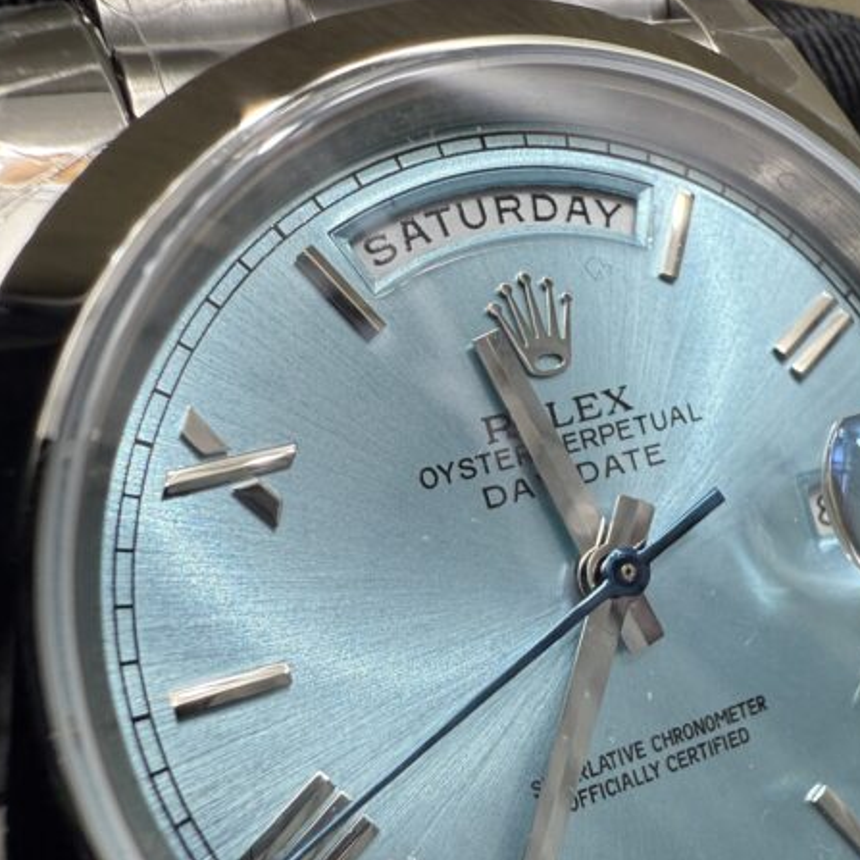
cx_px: 541
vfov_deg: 42.8
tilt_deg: -48.9
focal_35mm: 38
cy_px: 616
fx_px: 1068
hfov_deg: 43.5
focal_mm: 2.22
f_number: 2.2
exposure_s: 1/100
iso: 125
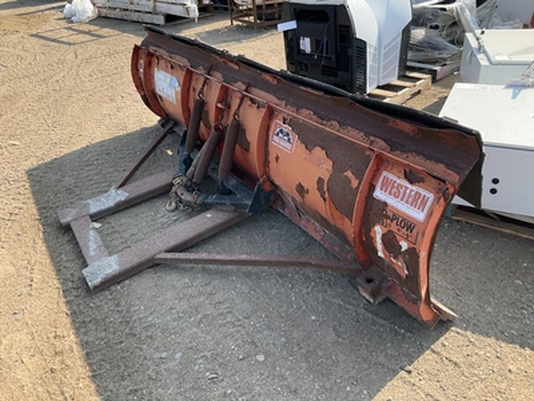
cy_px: 200
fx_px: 447
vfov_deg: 48.2
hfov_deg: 61.7
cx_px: 267
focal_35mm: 29
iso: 25
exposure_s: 1/425
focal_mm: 3
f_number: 1.8
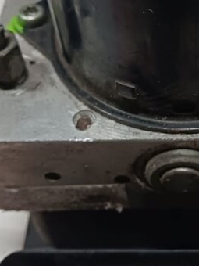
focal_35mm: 74
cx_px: 194
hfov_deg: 19.4
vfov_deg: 26.0
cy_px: 65
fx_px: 567
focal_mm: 4
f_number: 1.8
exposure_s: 1/25
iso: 400
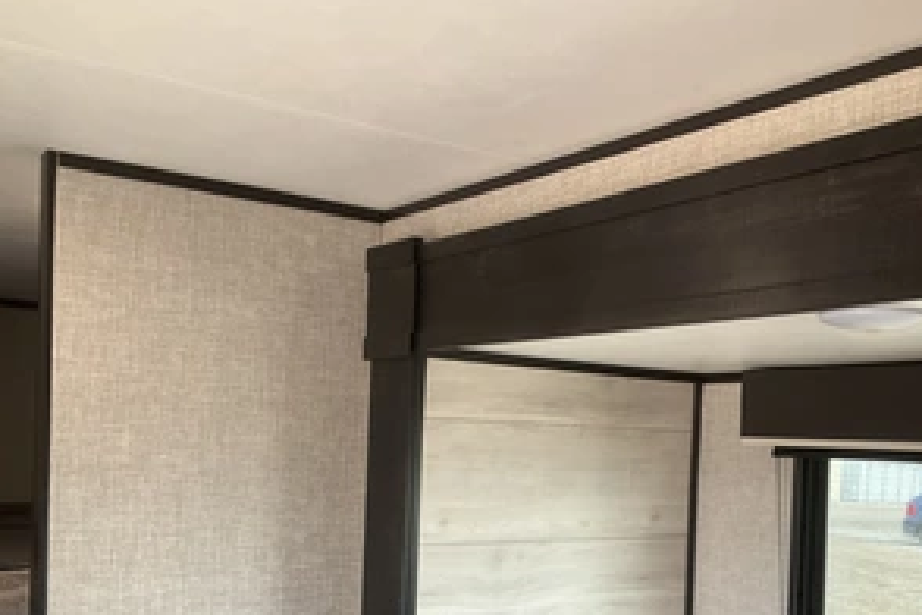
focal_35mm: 41
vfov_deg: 32.0
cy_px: 464
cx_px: 489
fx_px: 1050
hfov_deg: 47.4
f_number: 1.8
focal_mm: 3
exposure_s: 1/79
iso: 64
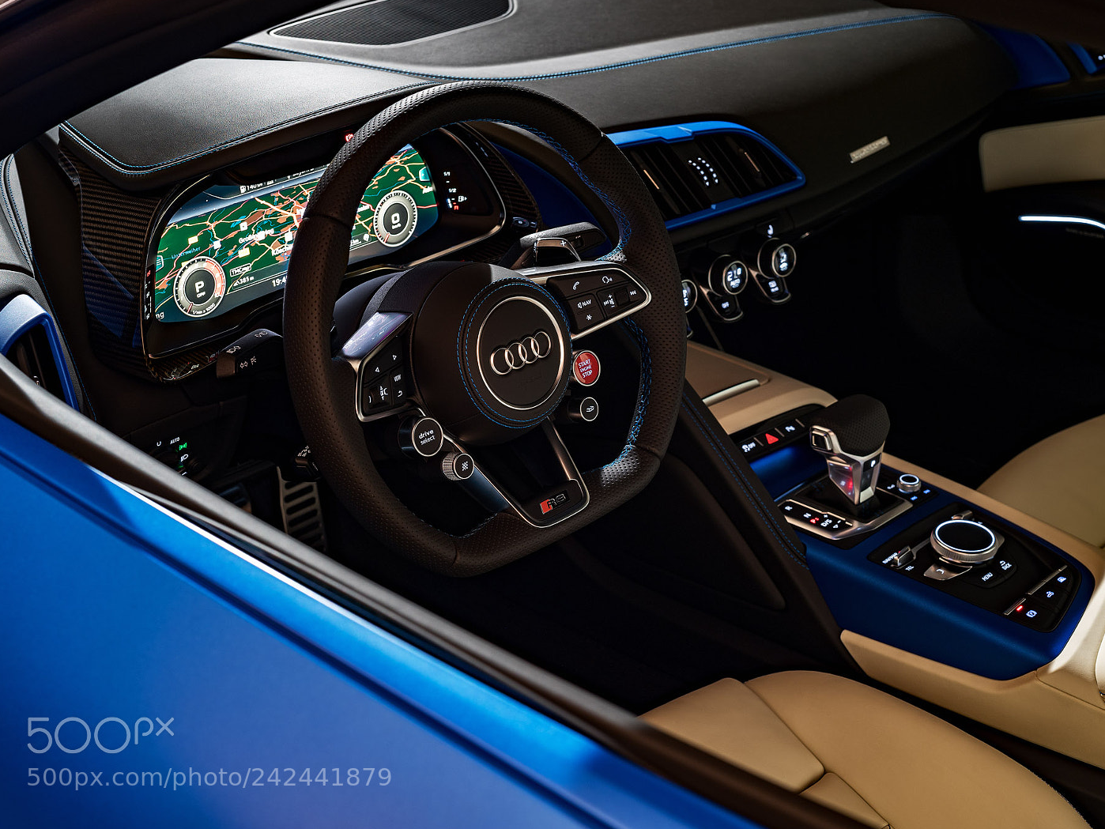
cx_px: 610
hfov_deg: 34.9
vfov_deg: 26.6
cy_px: 418
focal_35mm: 55
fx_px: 1756
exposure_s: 3.2
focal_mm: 50
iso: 100
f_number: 6.3
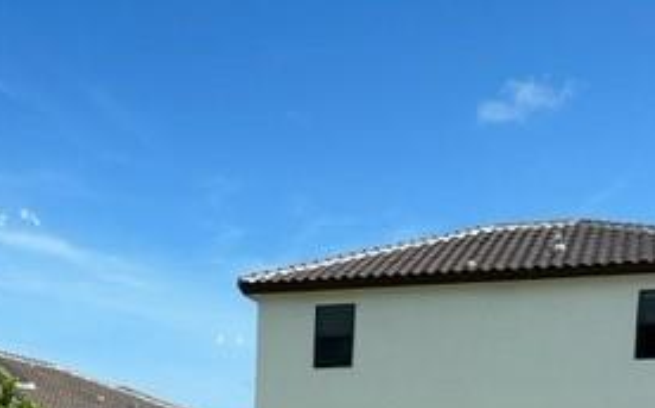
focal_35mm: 59
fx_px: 1052
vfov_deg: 18.6
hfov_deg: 33.9
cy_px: 662
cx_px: 173
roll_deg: -1.2
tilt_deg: -9.8
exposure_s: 1/2525
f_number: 1.78
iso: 80
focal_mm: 6.86
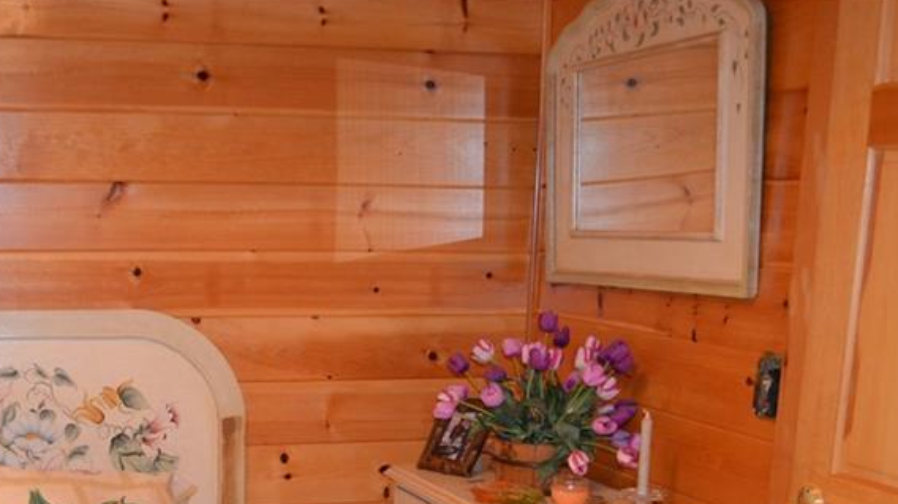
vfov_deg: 22.4
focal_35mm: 51
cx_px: 204
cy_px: 529
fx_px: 1214
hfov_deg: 39.3
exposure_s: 1/60
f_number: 3.5
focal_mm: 18
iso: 1250
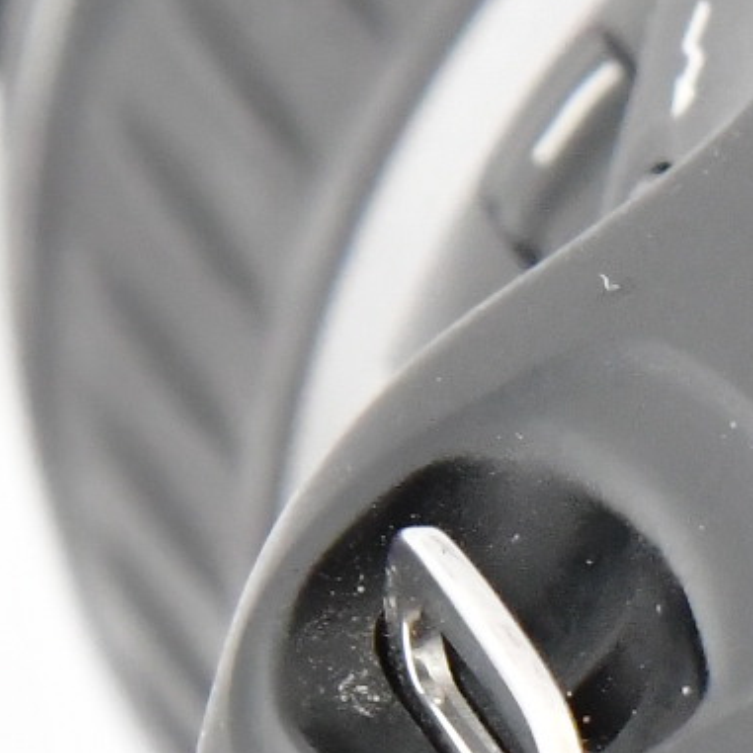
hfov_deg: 1.6
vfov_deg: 1.6
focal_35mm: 1104
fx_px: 27170
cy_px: 1097
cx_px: 2067
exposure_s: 1/200
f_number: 10
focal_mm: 120
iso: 3200
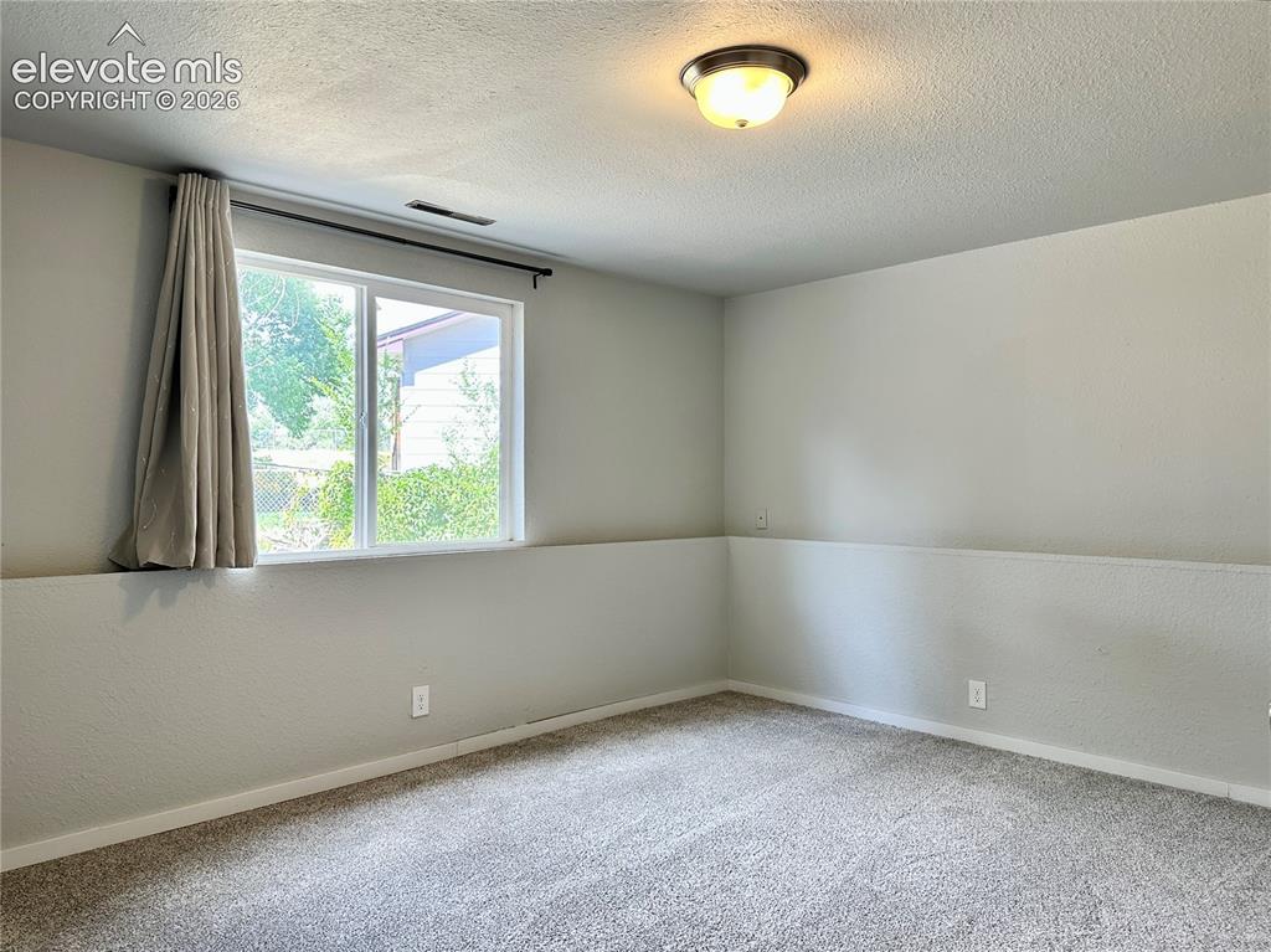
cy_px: 476
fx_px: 881
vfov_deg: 56.8
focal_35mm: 24
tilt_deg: -0.1
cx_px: 636
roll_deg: +0.9
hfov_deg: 71.6
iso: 100
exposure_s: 1/123
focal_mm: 6.86
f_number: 1.78
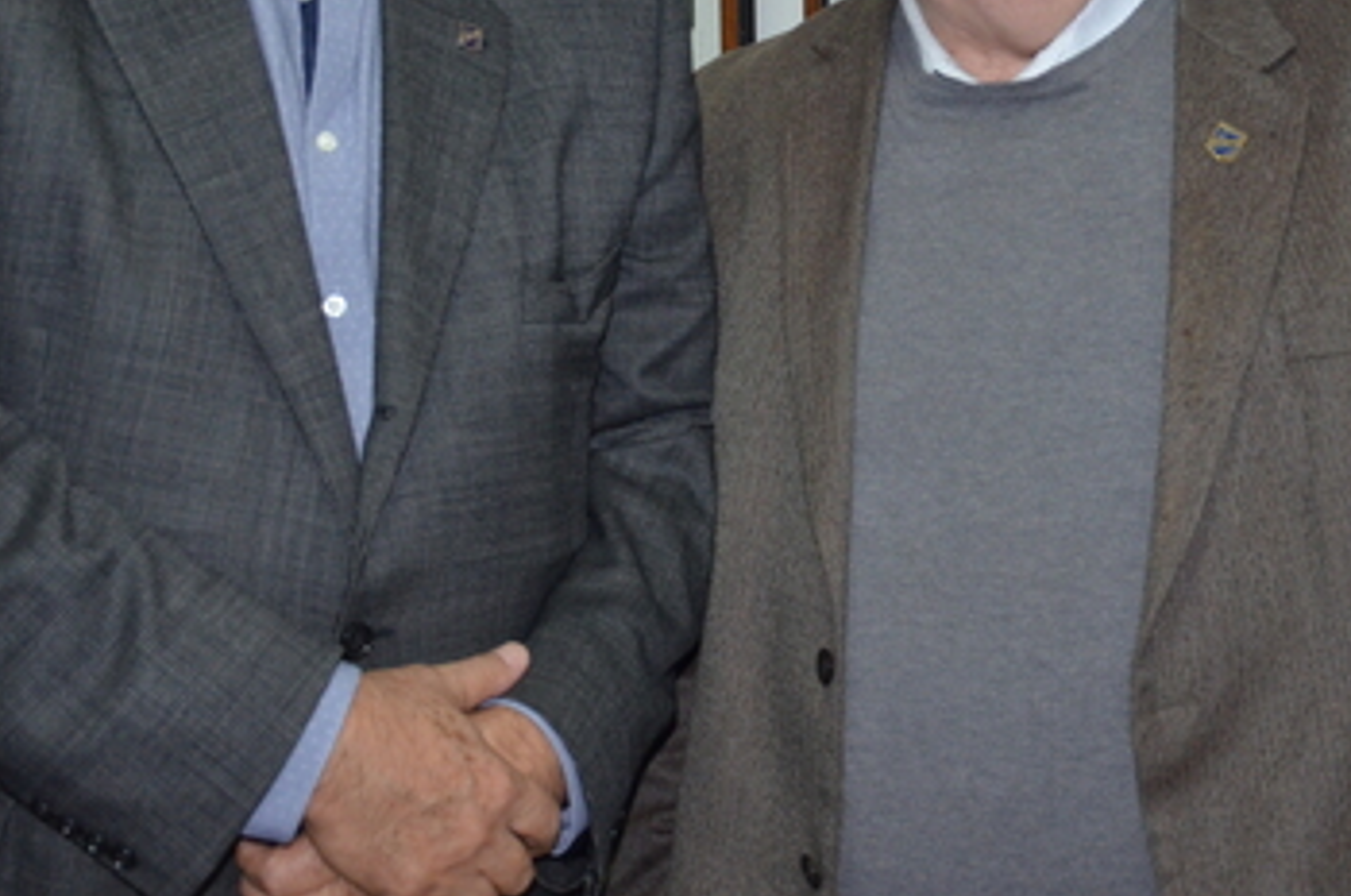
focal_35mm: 72
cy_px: 35
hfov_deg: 28.1
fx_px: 2697
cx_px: 791
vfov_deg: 18.4
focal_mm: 24
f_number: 3.8
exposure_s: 1/60
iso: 800
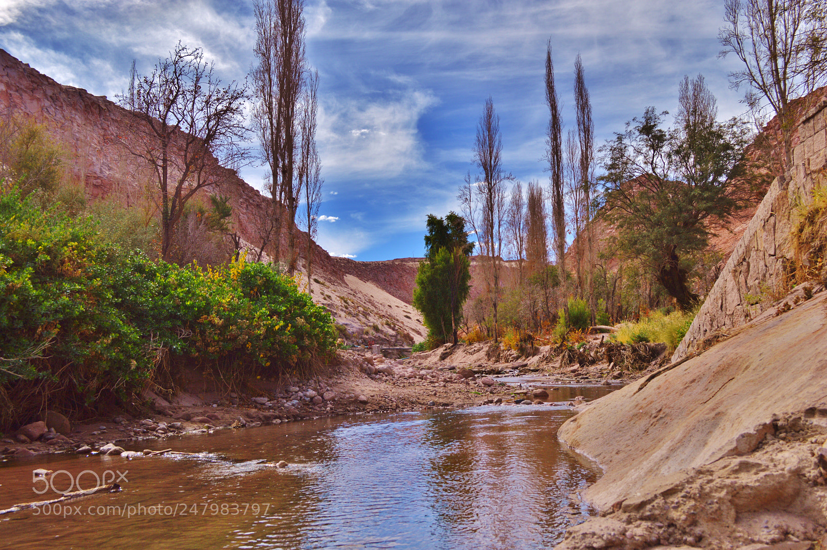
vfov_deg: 36.8
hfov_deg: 53.2
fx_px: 826
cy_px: 275
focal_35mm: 36
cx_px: 414
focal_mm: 24
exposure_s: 1/640
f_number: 8
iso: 100
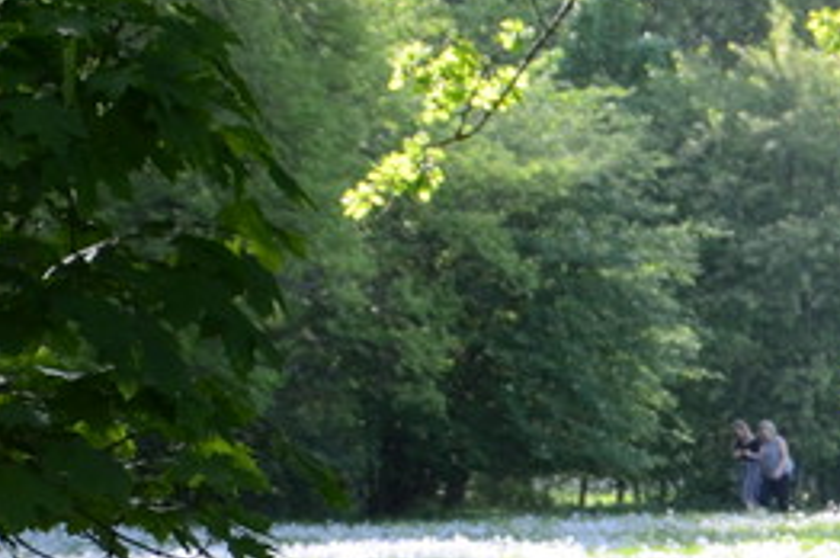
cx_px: 1298
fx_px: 9597
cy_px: 667
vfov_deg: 3.3
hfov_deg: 5.0
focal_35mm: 412
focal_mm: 75
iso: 800
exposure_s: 1/400
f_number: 6.3
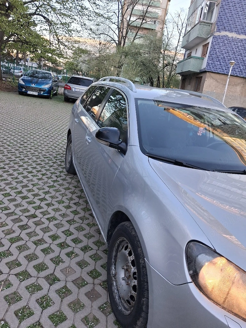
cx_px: 123
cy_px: 164
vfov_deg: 65.3
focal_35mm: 27
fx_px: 256
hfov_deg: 51.4
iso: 50
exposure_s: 1/120
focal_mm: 4
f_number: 1.8
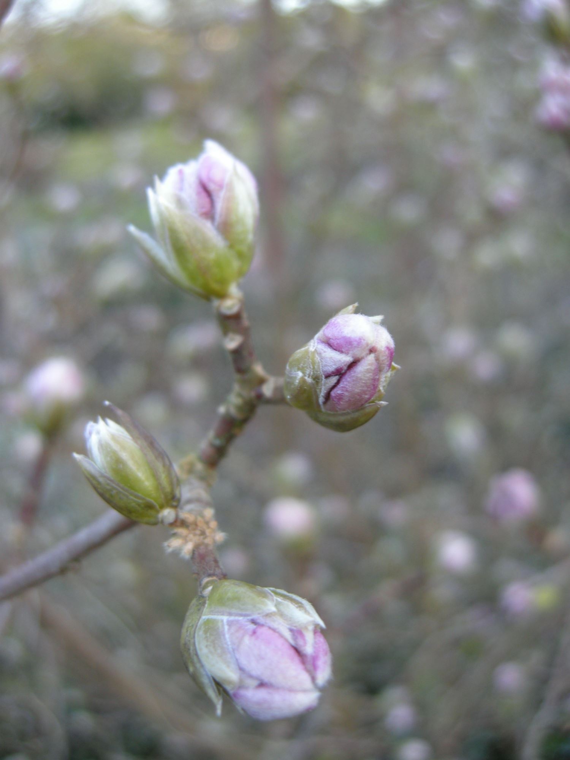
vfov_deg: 52.6
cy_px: 380
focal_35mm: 35
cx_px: 285
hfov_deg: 40.7
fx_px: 768
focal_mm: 7.5
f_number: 2.7
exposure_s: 1/51
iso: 97
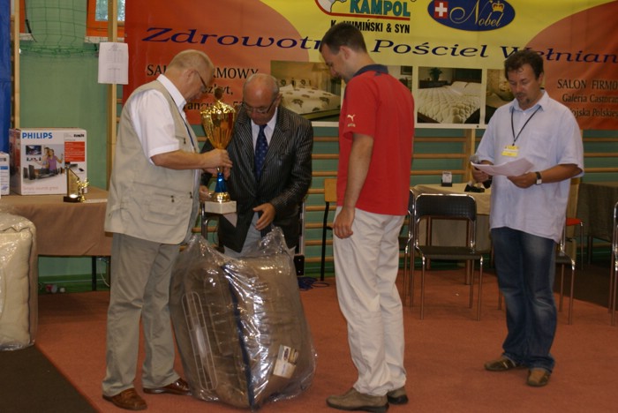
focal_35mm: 60
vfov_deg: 22.7
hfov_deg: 33.4
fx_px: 1031
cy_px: 206
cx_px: 309
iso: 400
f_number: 5.6
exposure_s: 1/60
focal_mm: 40
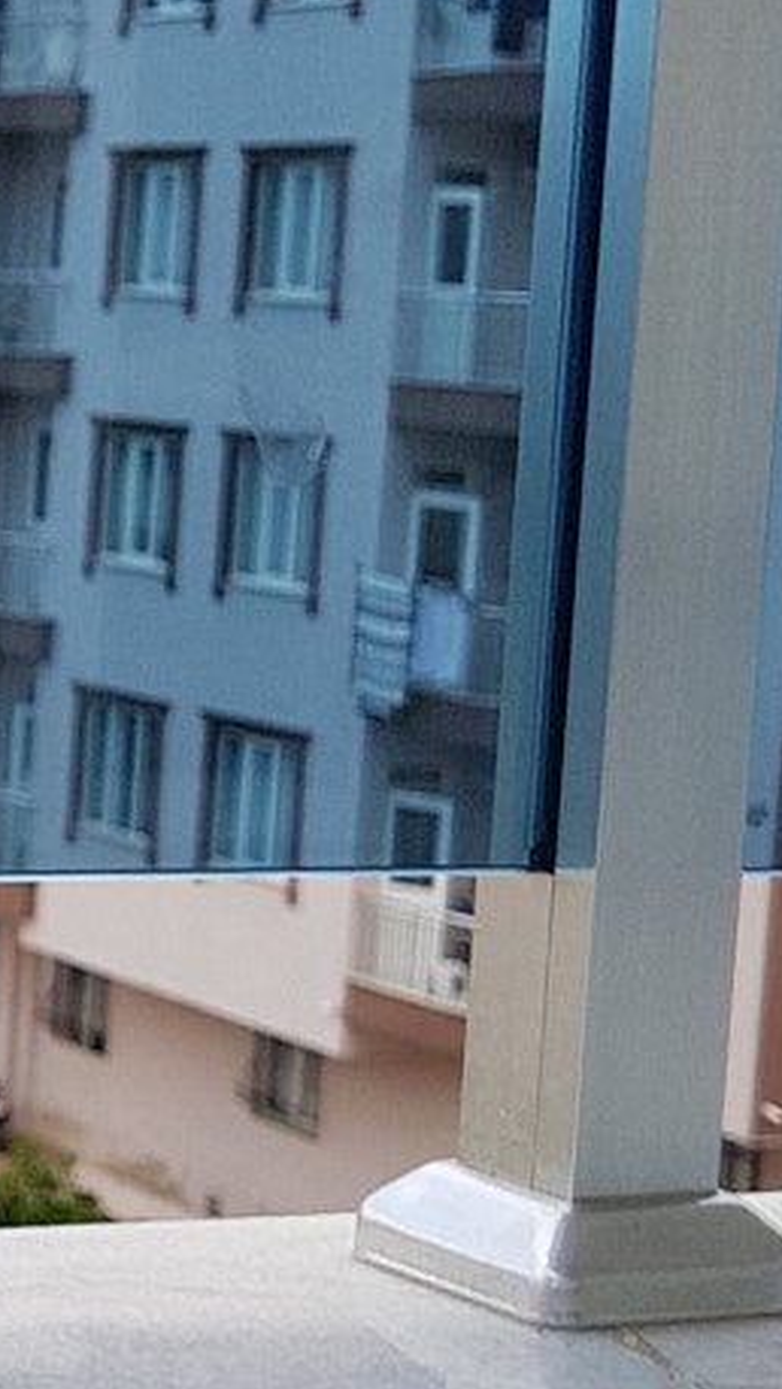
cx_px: -740
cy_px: 567
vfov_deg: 21.5
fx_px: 3645
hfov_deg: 11.2
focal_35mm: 99
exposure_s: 1/758
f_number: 1.7
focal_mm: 4.2
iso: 40
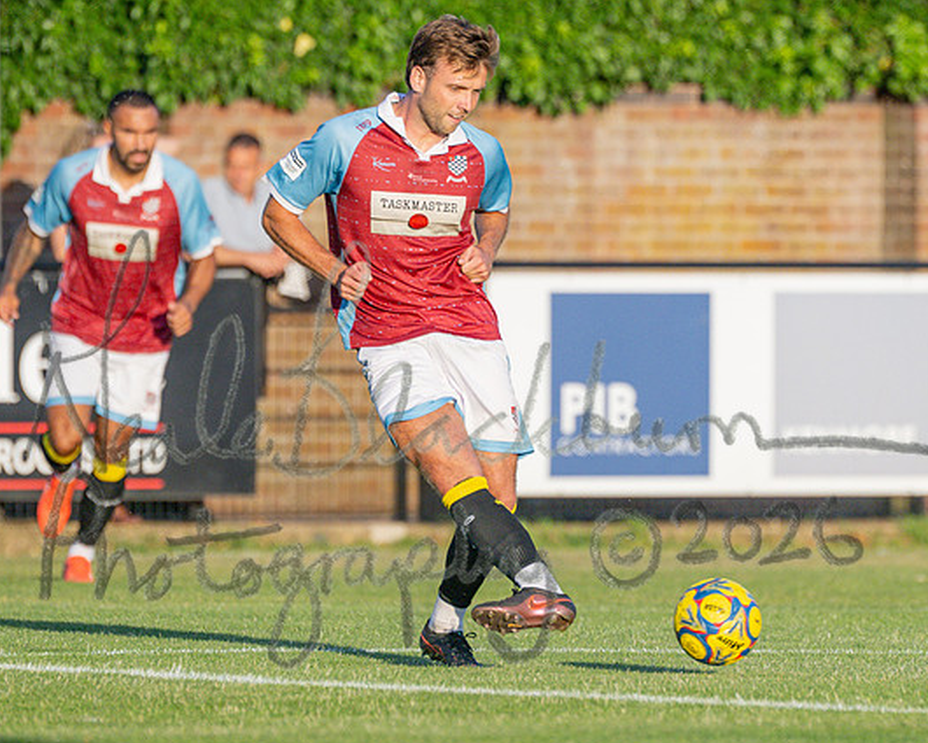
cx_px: 599
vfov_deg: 2.3
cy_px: 333
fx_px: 18649
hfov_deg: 2.9
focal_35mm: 679
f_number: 2.8
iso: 400
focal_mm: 300
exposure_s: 1/2500
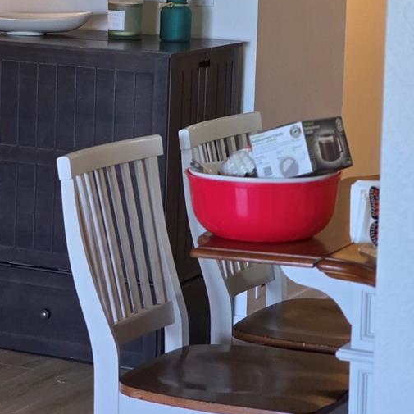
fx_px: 1962
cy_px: -17
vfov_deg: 11.9
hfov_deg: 12.0
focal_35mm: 145
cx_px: 107
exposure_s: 1/120
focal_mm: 7.9
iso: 250
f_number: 2.4
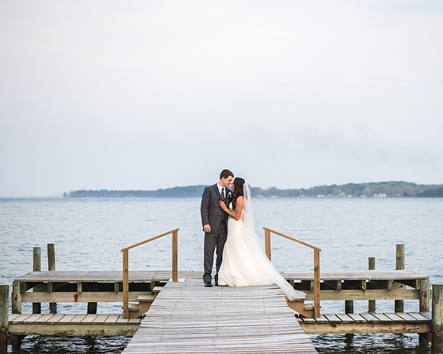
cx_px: 279
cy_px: 167
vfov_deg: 12.3
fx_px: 1638
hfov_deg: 15.4
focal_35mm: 125
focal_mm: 105
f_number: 3.5
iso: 100
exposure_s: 1/250
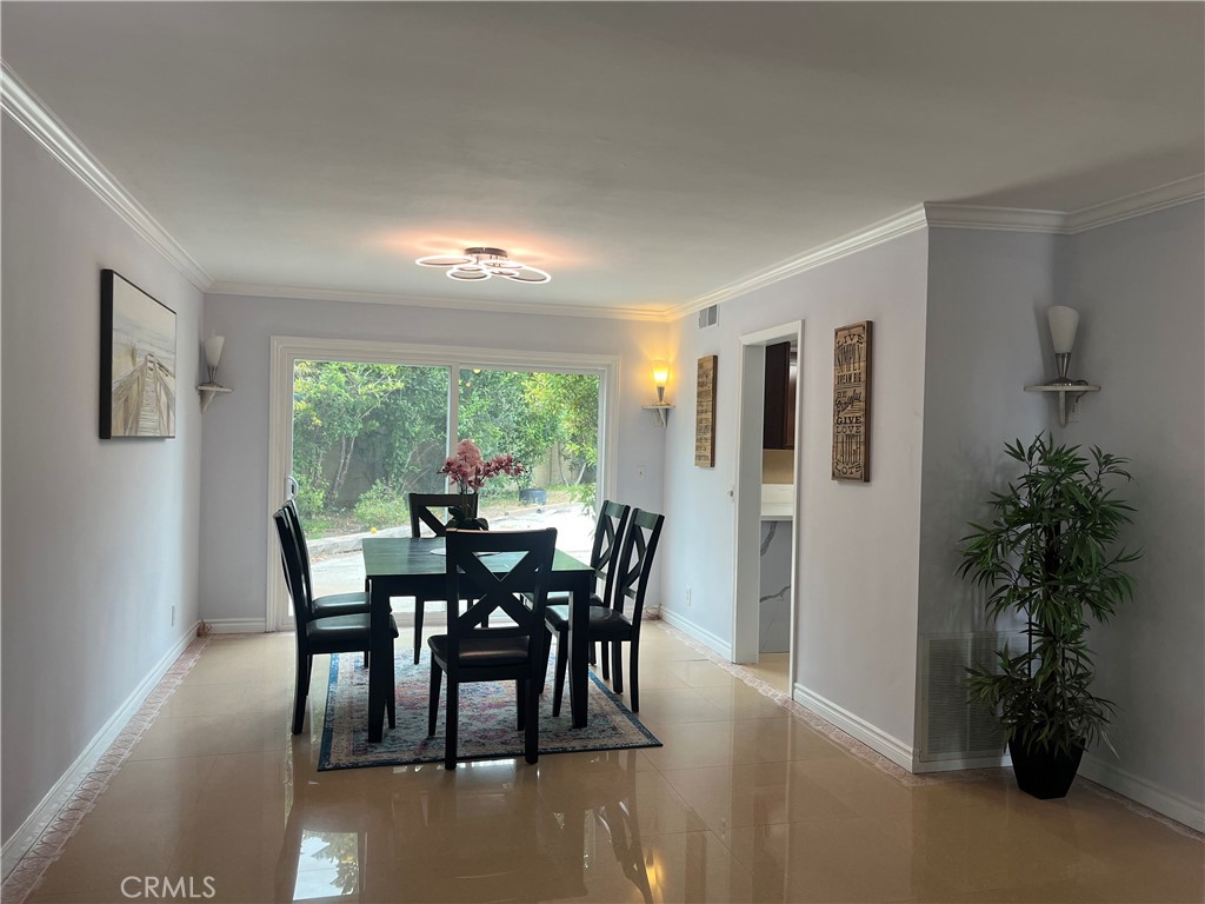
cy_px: 452
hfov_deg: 67.3
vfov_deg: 53.1
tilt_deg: -1.8
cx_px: 602
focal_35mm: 26
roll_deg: -1.5
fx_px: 905
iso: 125
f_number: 1.6
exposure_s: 1/120
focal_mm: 5.1
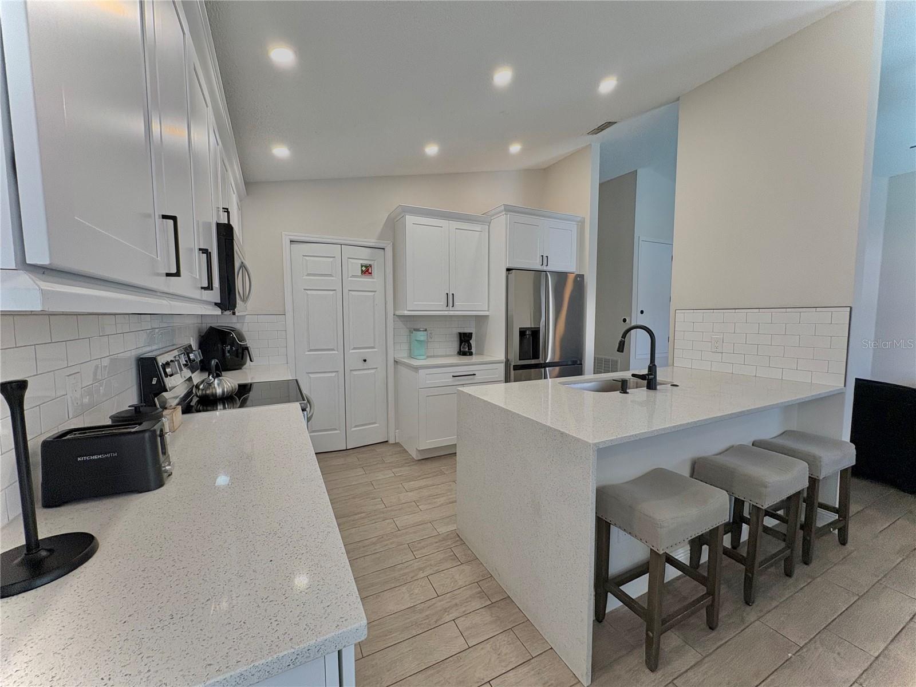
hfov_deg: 102.1
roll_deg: +0.5
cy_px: 344
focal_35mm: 14
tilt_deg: -4.3
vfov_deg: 85.7
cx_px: 458
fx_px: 370
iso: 125
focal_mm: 2.22
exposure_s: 1/120
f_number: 2.2
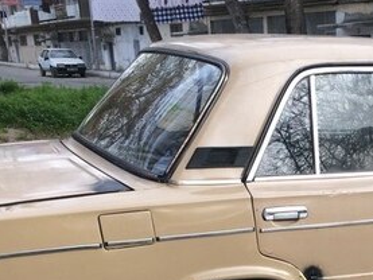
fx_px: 744
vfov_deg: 20.4
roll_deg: +2.2
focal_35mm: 69
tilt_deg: -16.8
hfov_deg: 27.2
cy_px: 306
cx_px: 331
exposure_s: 1/313
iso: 32
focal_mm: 4.15
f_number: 2.2
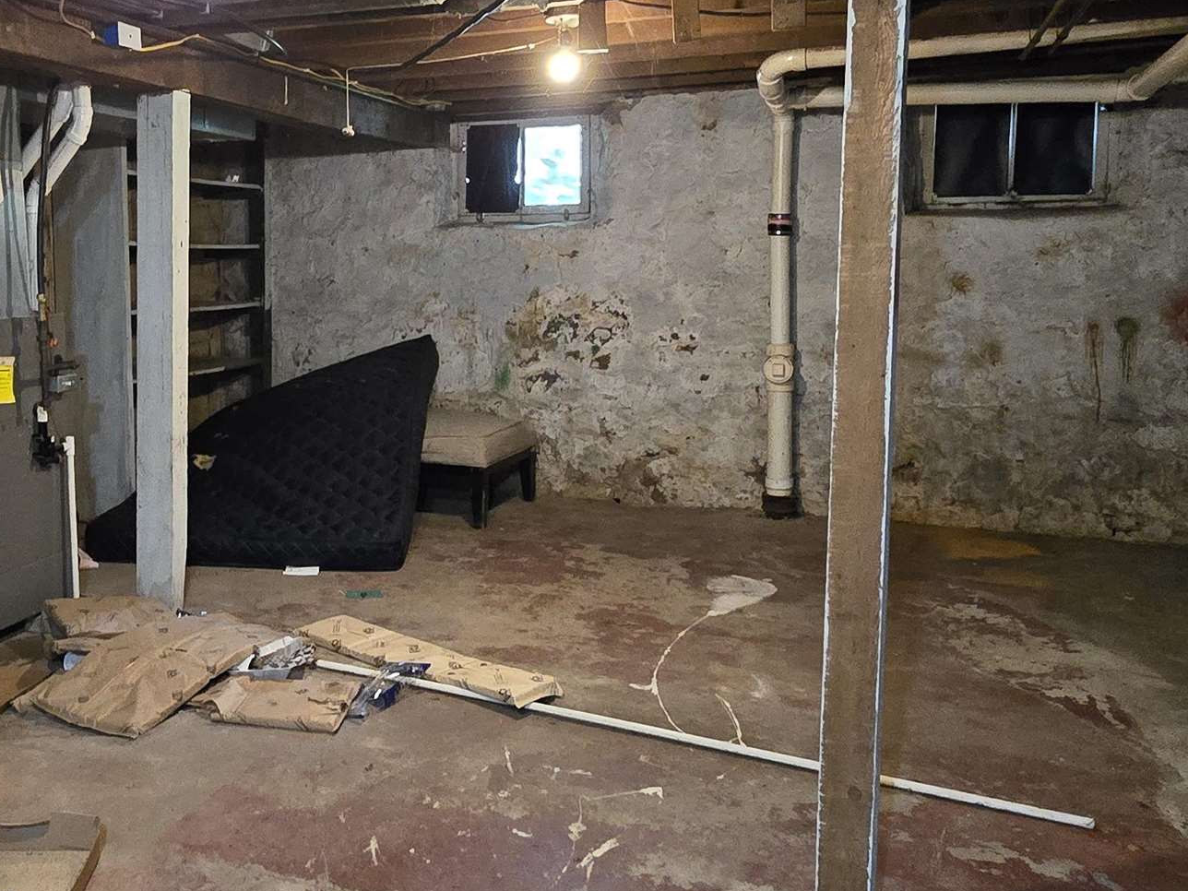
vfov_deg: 45.2
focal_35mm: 31
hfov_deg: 56.6
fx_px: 1064
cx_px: 362
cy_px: 365
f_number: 2.2
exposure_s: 1/40
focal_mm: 2.2
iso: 1600
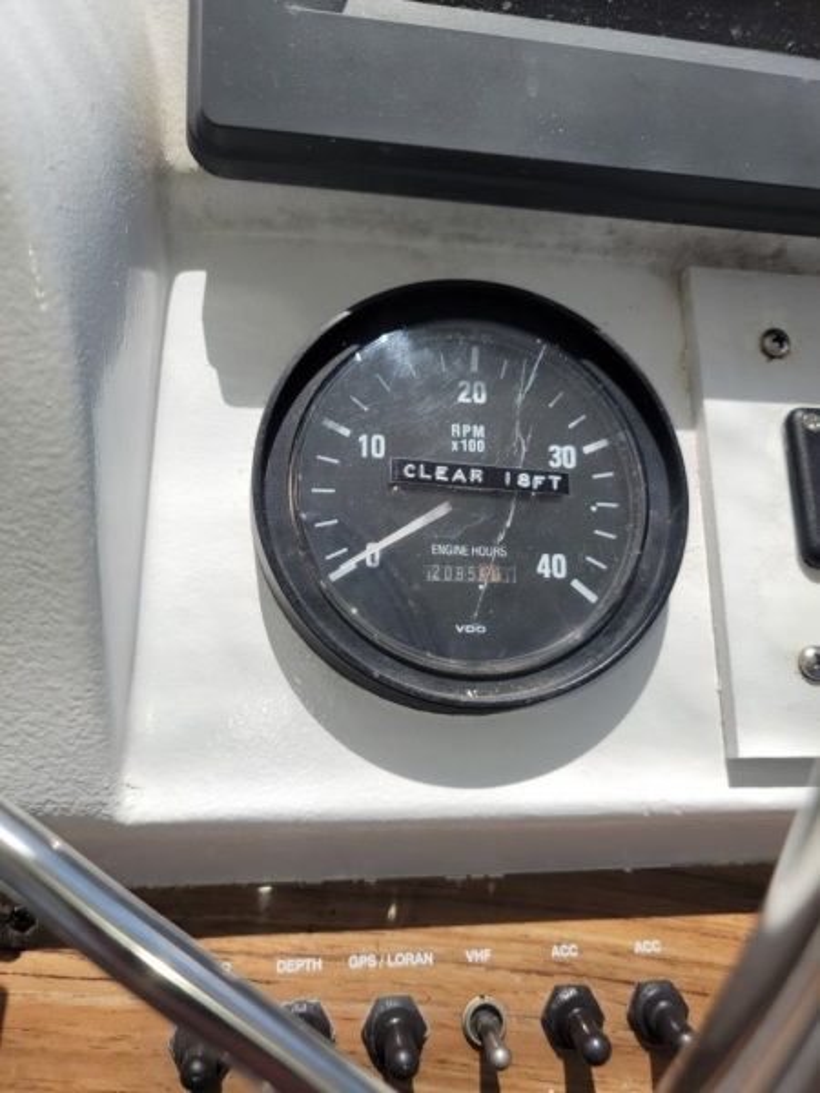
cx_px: 410
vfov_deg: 71.6
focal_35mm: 24
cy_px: 546
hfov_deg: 56.8
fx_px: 758
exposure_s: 1/1030
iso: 16
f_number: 1.8
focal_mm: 6.7
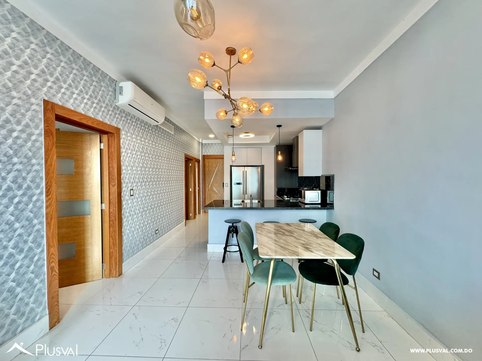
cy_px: 180
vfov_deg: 85.7
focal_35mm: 14
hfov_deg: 102.1
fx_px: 195
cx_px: 241
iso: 200
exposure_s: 1/120
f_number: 2.2
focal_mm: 2.22
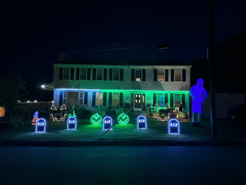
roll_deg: -0.8
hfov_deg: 71.6
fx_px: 171
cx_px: 123
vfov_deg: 56.8
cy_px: 92
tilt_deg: +5.7
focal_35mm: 24
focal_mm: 6.86
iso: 1000
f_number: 1.78
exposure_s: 1/31
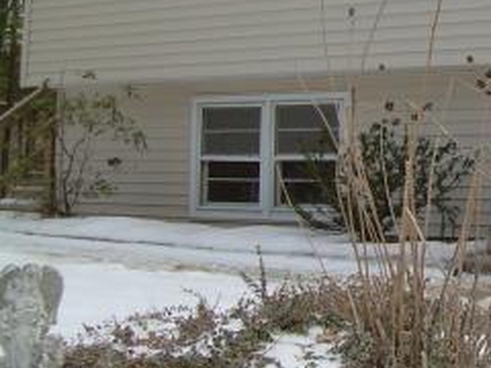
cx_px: 561
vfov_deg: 15.9
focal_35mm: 92
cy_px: 31
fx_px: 1305
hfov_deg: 20.2
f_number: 4.6
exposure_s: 1/105
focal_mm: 6.3
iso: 50
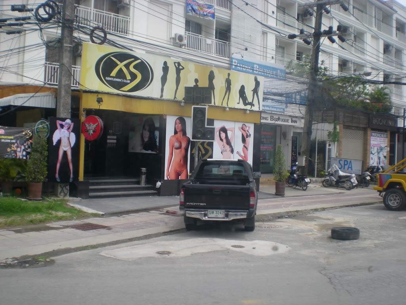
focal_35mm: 38
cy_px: 152
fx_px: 446
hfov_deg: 49.0
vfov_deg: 37.7
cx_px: 203
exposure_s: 1/173
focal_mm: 6.3
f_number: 4.6
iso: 50
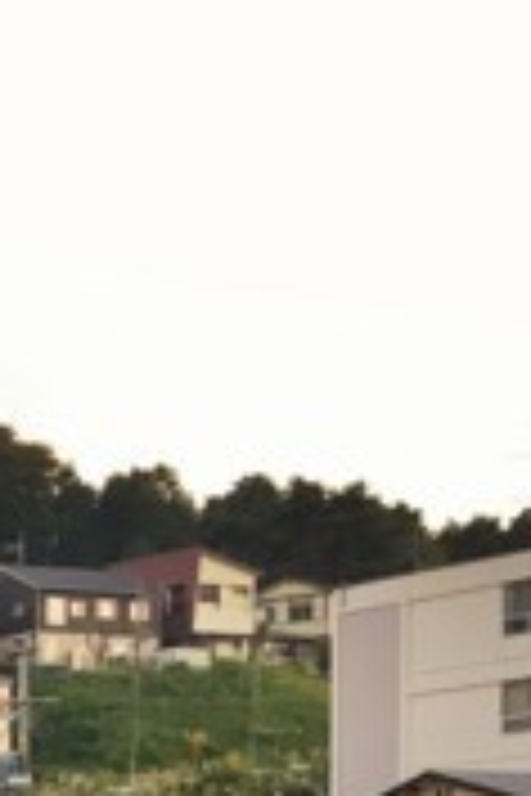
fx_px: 3009
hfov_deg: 8.8
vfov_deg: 14.1
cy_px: 1183
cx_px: -891
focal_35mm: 136
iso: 25
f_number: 2.2
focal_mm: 4.15
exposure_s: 1/40
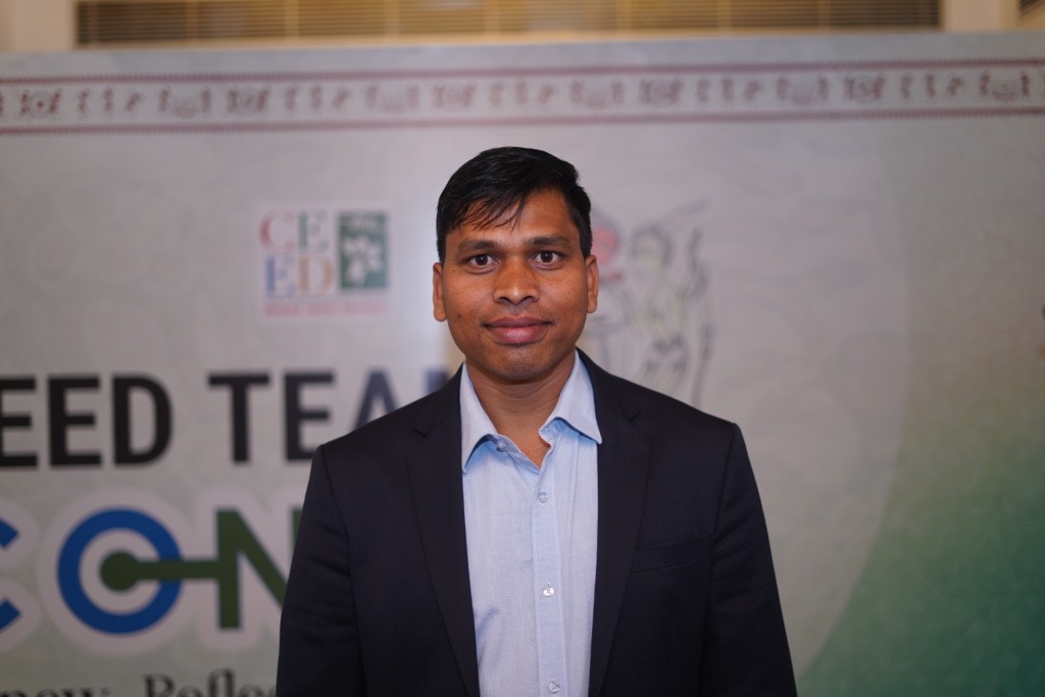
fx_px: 1451
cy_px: 348
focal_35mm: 50
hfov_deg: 39.6
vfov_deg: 27.0
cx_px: 522
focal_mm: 50
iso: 250
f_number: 1.8
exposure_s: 1/125
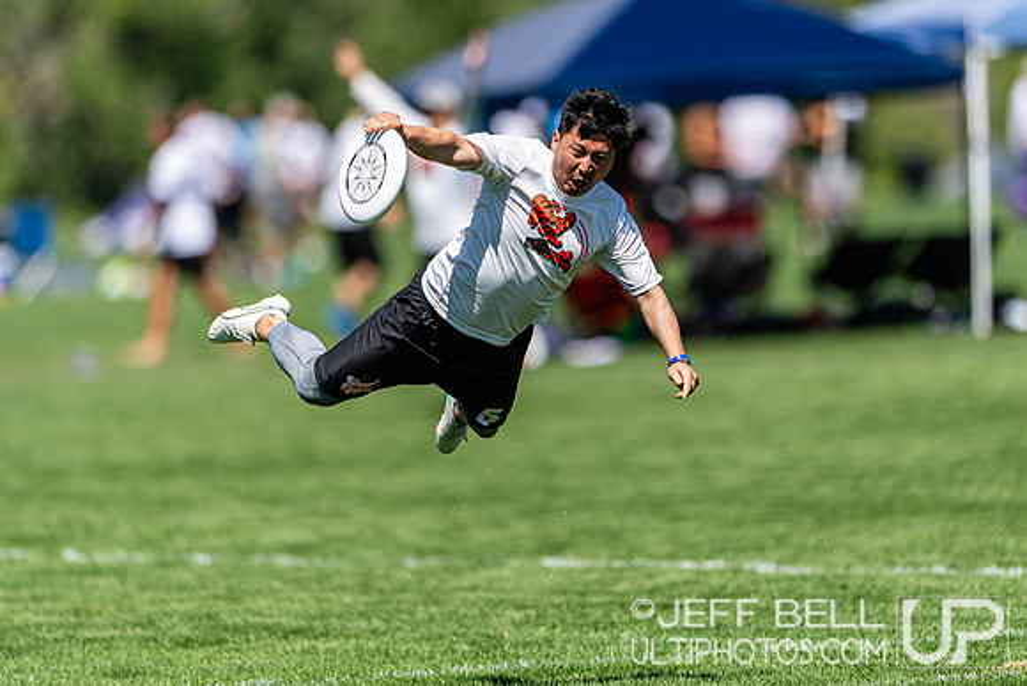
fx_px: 14356
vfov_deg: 2.7
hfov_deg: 4.1
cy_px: 255
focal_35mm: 503
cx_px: 547
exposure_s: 1/6400
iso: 280
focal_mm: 400
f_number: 2.8
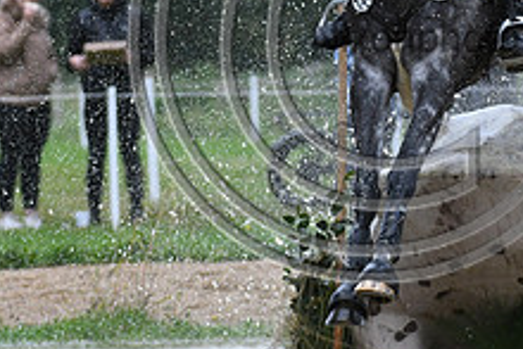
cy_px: 6
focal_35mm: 791
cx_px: 347
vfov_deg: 1.7
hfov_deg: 2.6
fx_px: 11499
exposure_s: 1/1250
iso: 1100
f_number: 4.5
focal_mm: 200
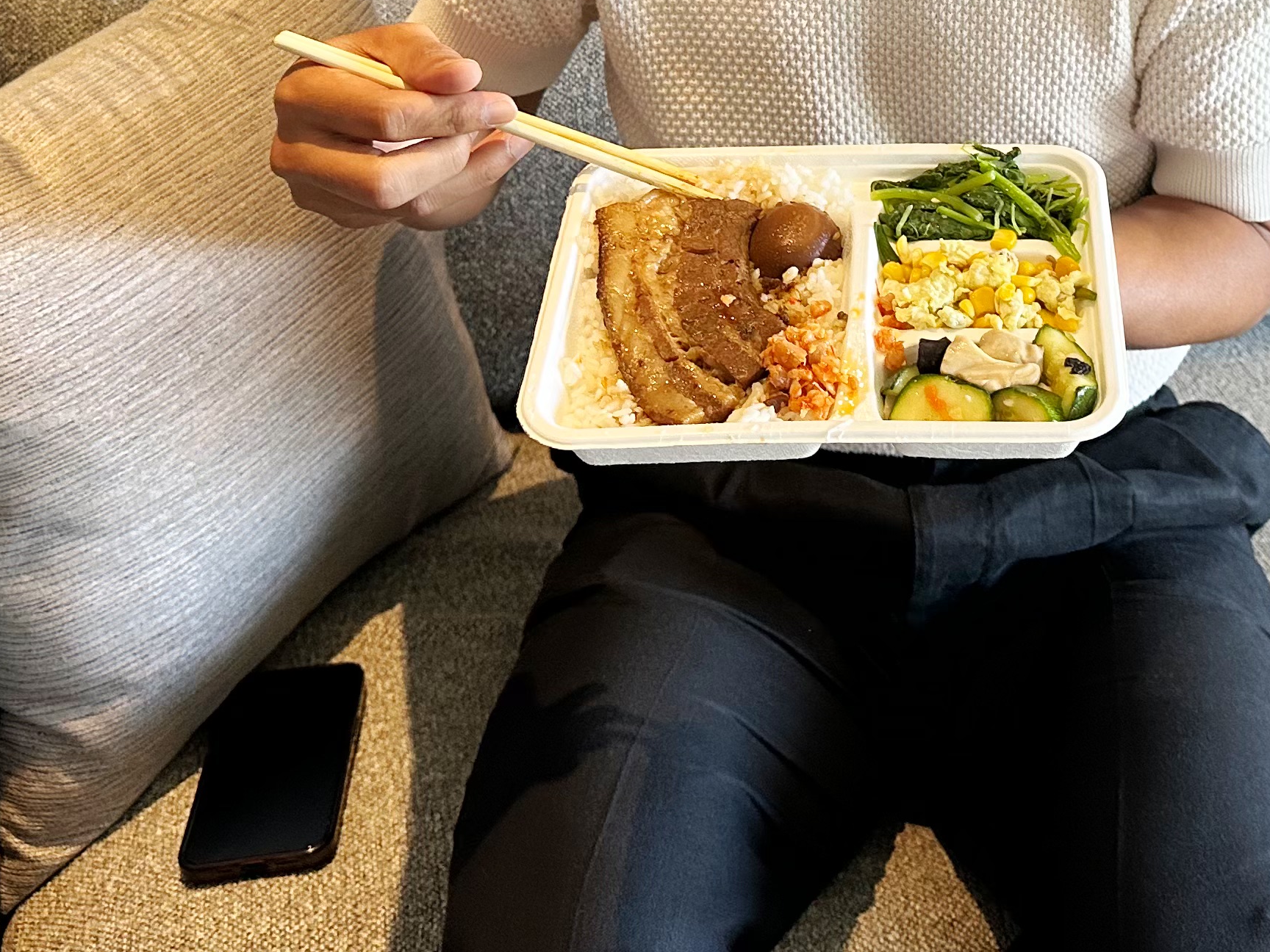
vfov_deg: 24.5
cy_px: -64
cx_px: 925
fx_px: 2055
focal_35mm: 56
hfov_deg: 33.8
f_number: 1.78
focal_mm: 6.86
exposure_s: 1/120
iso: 200
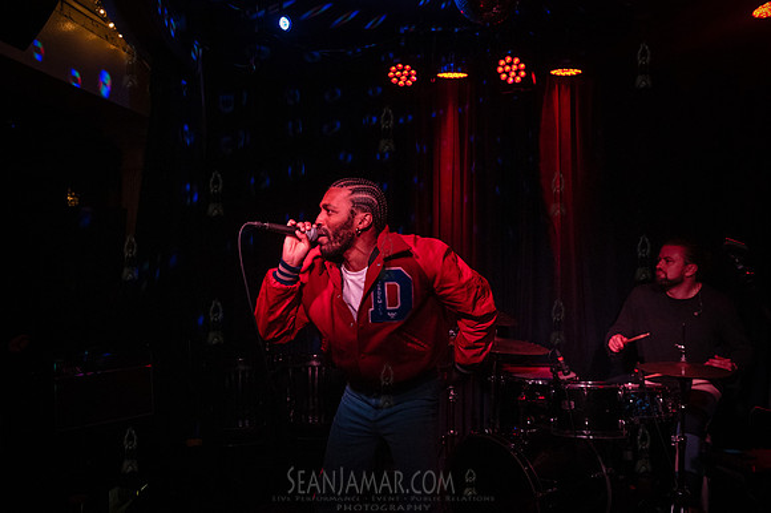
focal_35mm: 29
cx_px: 386
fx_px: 614
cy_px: 256
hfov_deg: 64.2
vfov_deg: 45.3
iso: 12800
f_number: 5
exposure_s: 1/160
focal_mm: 28
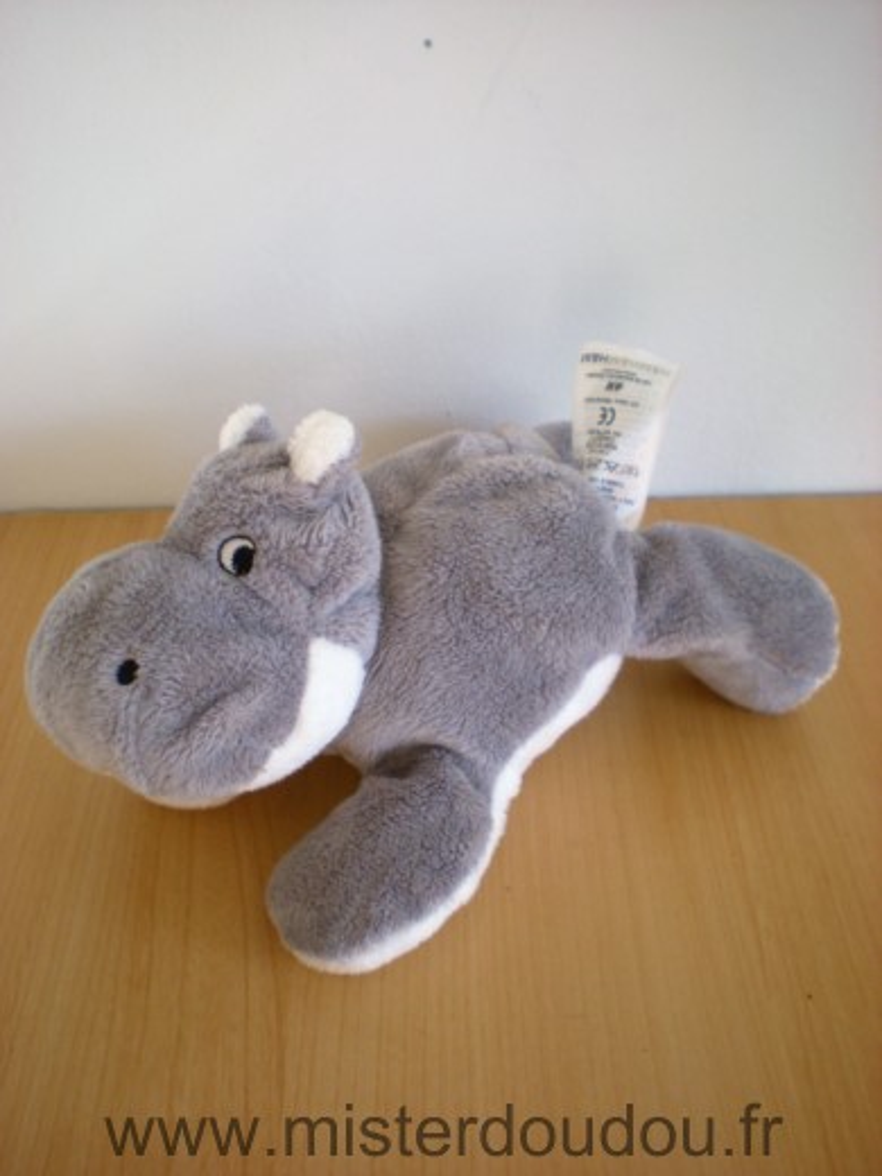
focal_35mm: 38
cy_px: 588
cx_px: 441
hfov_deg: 37.7
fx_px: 1291
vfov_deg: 49.0
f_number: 3.1
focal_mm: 6.3
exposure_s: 1/63.1
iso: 108
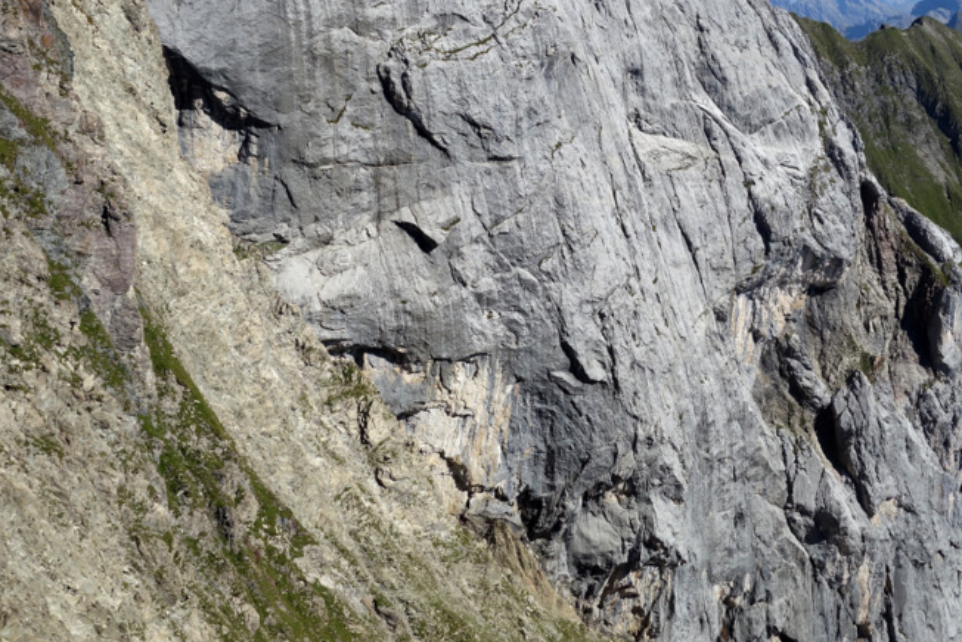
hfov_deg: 44.3
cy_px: 147
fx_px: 1176
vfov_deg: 29.9
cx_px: 575
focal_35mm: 44
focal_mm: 10.4
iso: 125
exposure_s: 1/800
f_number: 5.6
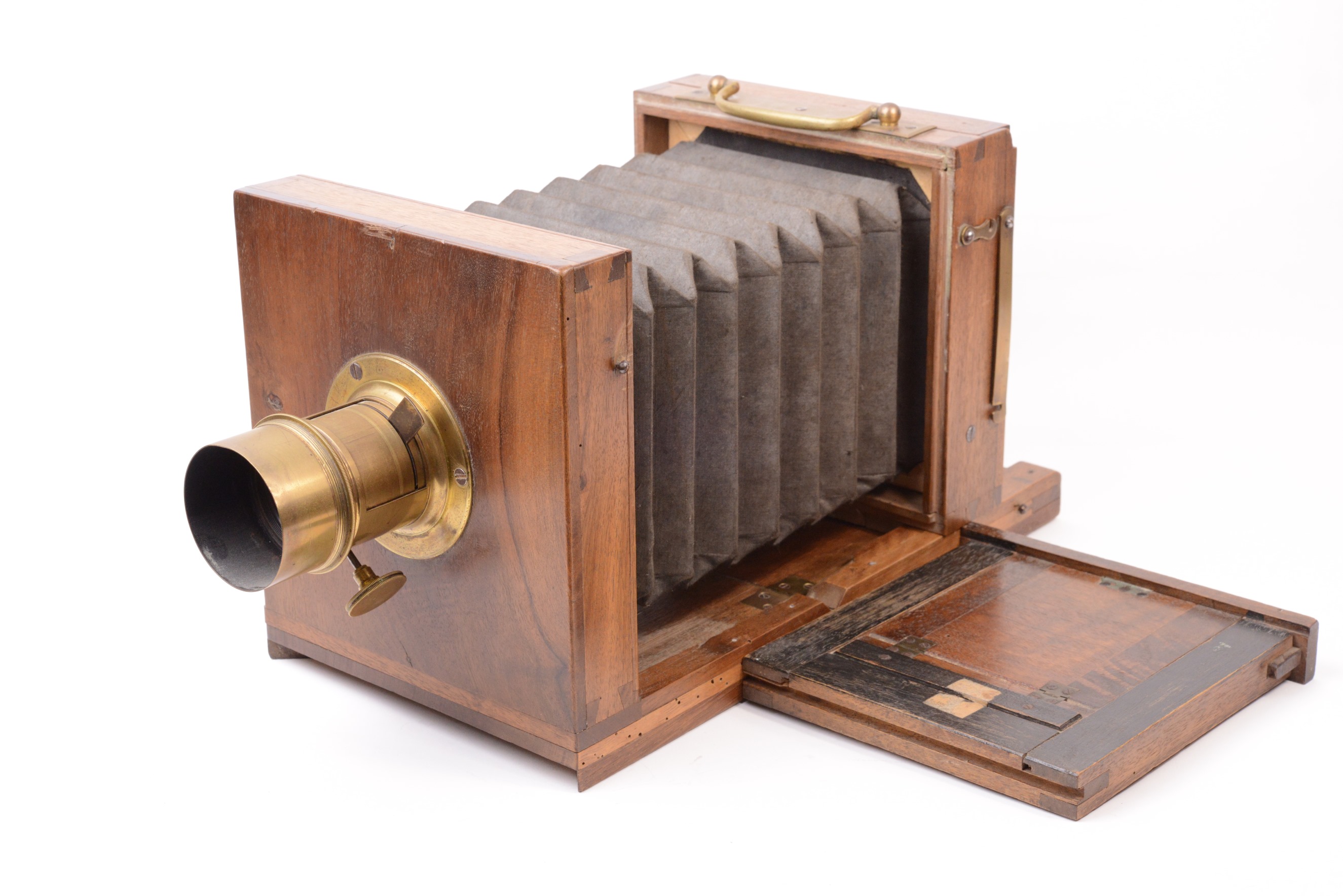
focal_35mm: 60
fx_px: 2239
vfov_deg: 22.6
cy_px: 448
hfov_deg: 33.4
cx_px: 672
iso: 2500
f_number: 13
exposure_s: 1/125
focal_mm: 60
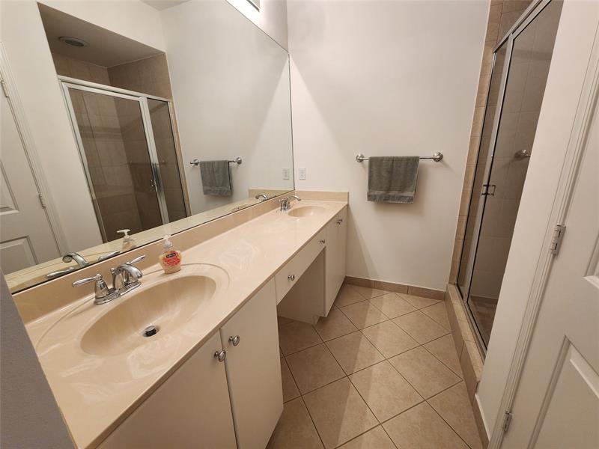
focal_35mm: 13
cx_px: 300
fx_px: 225
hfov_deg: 106.2
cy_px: 224
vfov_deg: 89.9
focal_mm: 2.2
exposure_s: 1/60
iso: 125
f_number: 2.2
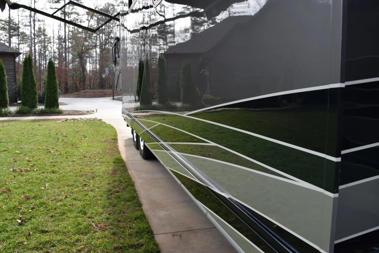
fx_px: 316
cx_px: 190
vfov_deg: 43.6
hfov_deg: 61.9
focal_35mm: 30
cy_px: 126
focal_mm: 20
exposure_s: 1/250
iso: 280
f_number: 8
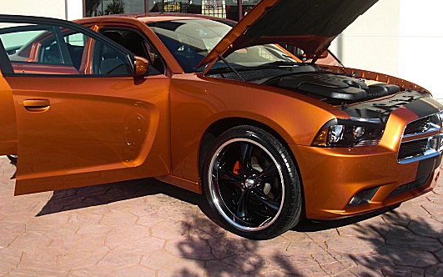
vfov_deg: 28.0
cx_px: 205
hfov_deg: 43.5
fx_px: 555
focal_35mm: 46
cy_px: 119
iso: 50
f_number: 2.8
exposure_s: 1/800
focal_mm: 6.3
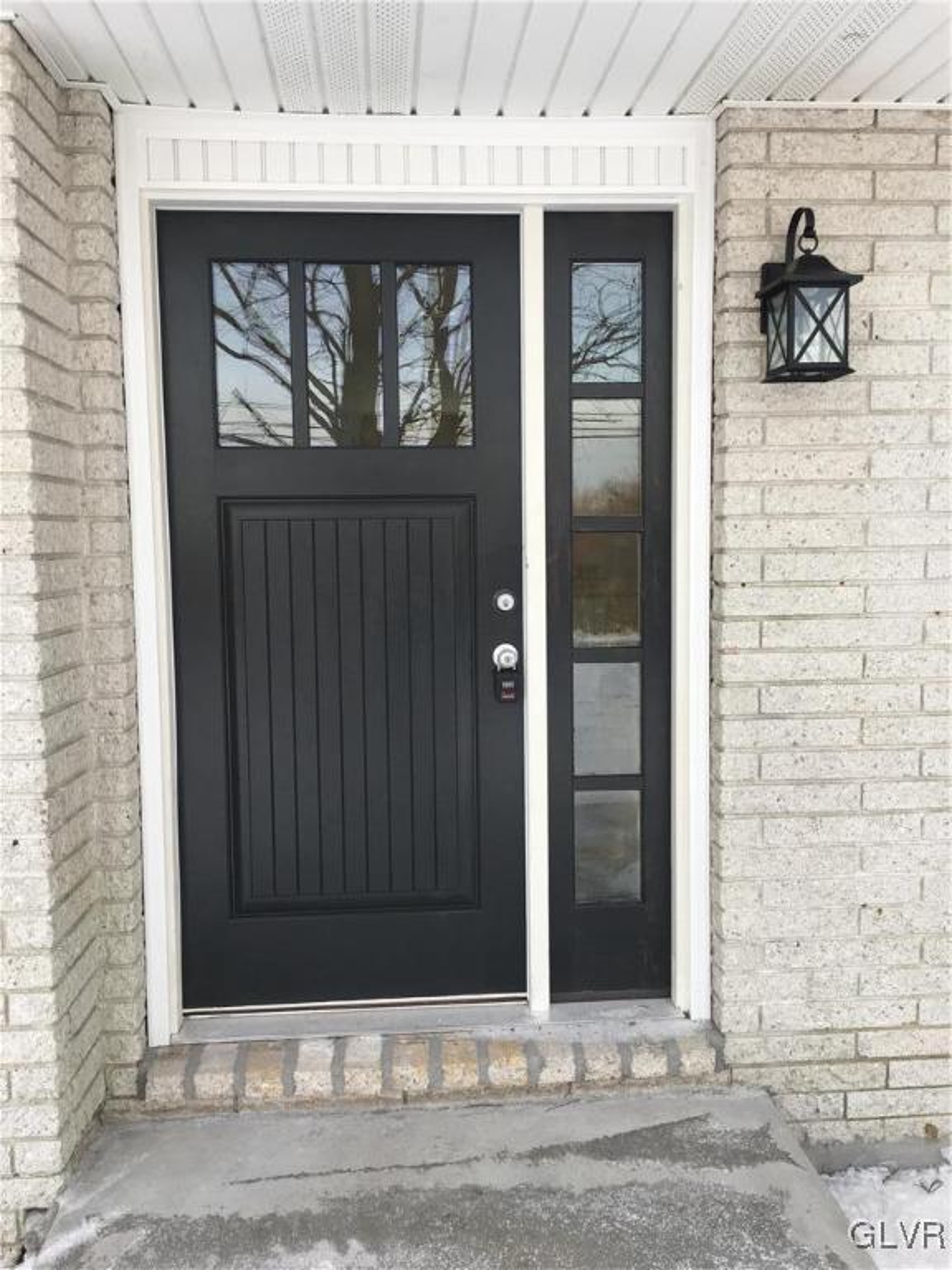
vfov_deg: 61.7
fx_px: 1063
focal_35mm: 29
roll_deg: +0.5
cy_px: 635
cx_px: 476
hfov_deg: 48.2
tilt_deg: -4.4
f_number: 2.2
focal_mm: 4.15
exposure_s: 1/120
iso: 40
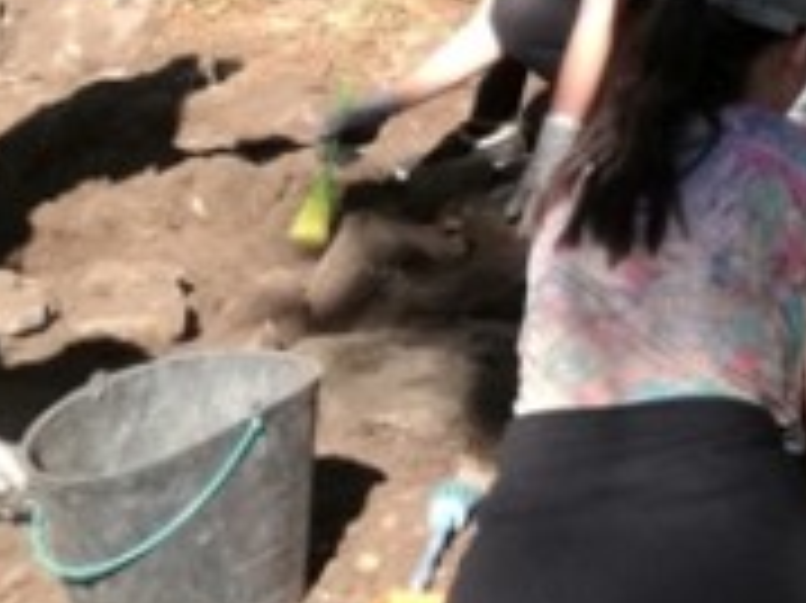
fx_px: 3374
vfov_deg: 9.7
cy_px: -459
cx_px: 1202
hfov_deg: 12.9
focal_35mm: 145
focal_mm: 4.04
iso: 50
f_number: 2
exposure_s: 1/376
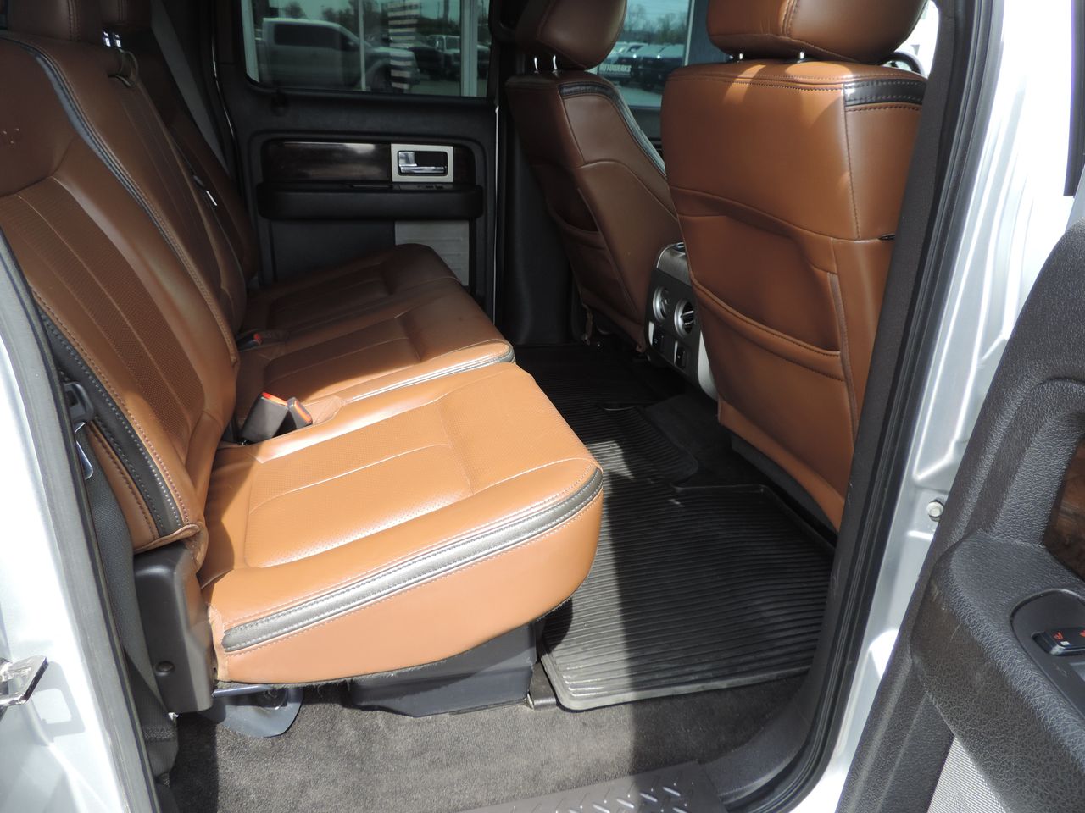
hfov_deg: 71.6
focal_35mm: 24
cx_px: 542
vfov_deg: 56.8
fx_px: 752
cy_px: 406
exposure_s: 1/125
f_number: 3
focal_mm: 4.3
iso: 80
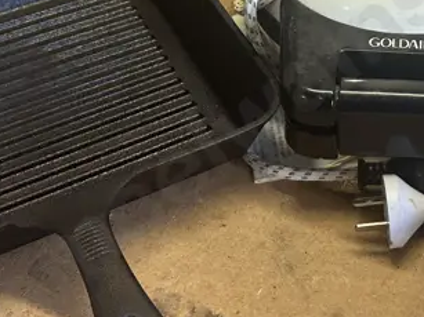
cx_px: 402
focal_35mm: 80
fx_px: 980
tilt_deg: -41.2
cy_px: 11
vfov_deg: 18.0
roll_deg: +0.6
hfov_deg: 23.6
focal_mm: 6.86
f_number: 1.78
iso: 125
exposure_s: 1/100
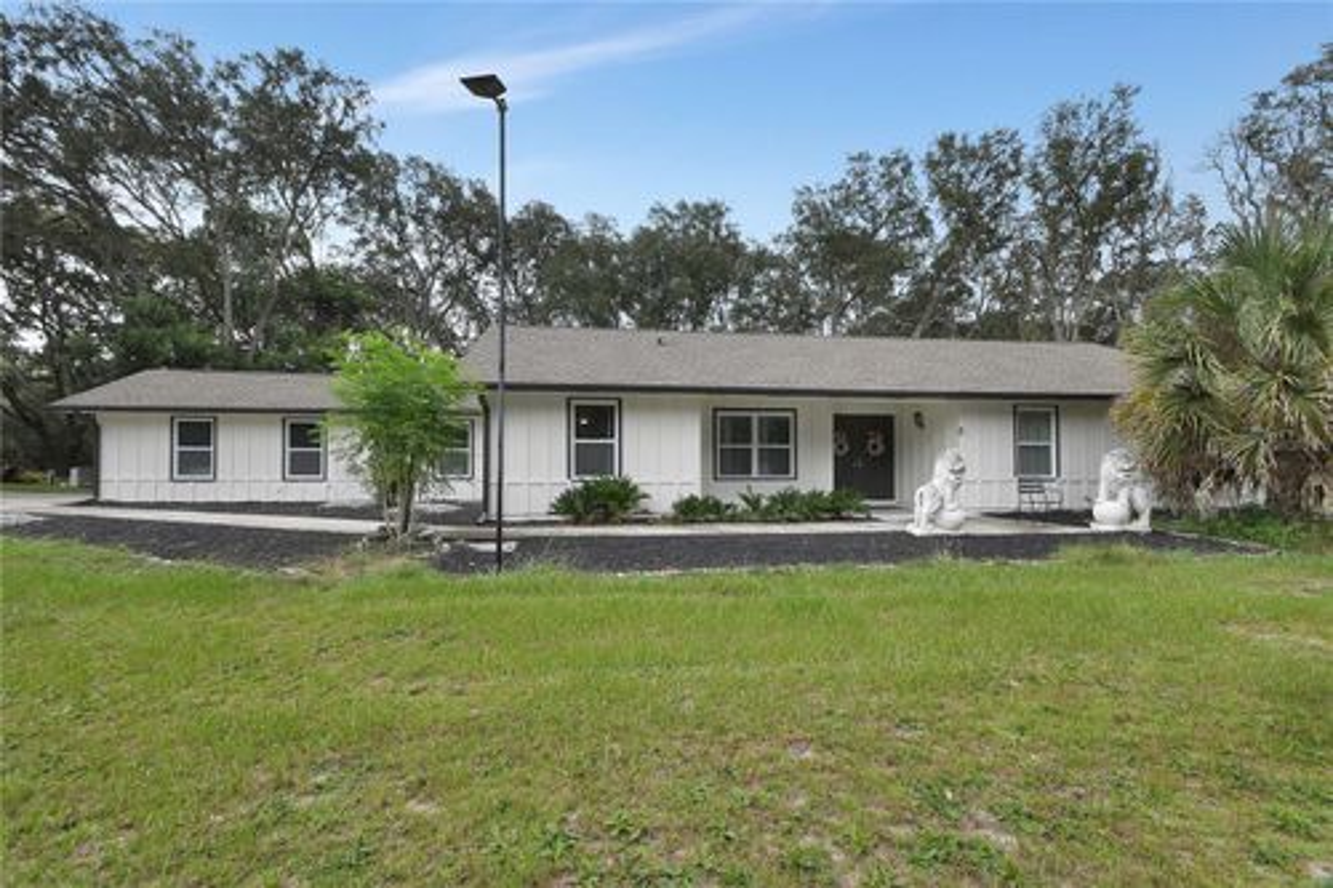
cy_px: 444
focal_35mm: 15
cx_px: 666
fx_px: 555
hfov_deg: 100.4
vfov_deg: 77.3
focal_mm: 10
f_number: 8
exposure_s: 1/160
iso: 320
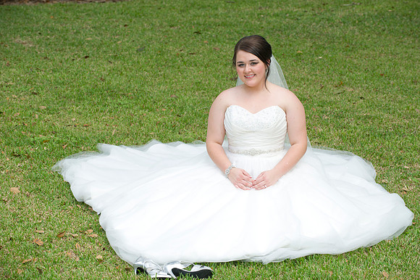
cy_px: 140
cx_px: 210
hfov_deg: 16.4
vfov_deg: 11.0
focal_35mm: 125
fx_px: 1457
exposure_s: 1/125
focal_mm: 125
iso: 320
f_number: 6.3
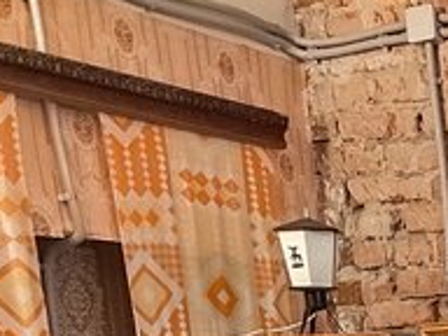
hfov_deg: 17.1
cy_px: 684
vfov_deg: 13.2
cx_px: 786
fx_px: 1242
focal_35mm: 96
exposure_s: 1/16.7
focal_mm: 5.52
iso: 4720
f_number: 1.9
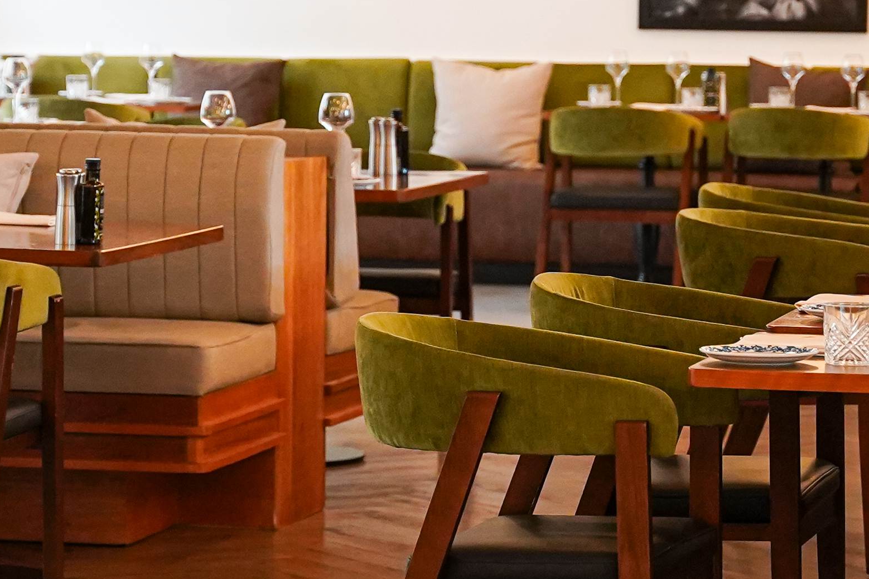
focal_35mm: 182
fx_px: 4392
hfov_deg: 11.3
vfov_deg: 7.5
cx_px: 330
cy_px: 247
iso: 2500
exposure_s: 1/125
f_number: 2.8
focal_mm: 48
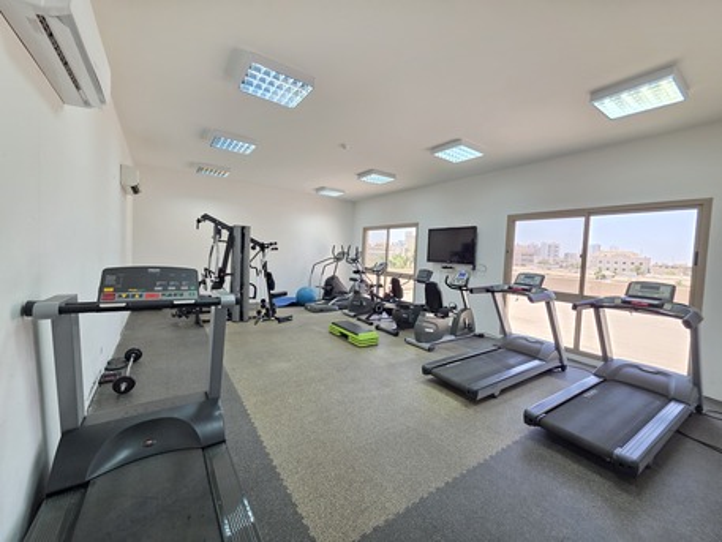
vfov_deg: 89.9
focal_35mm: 13
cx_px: 361
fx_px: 271
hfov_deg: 106.2
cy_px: 271
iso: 200
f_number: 1.9
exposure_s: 1/100
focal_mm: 2.2
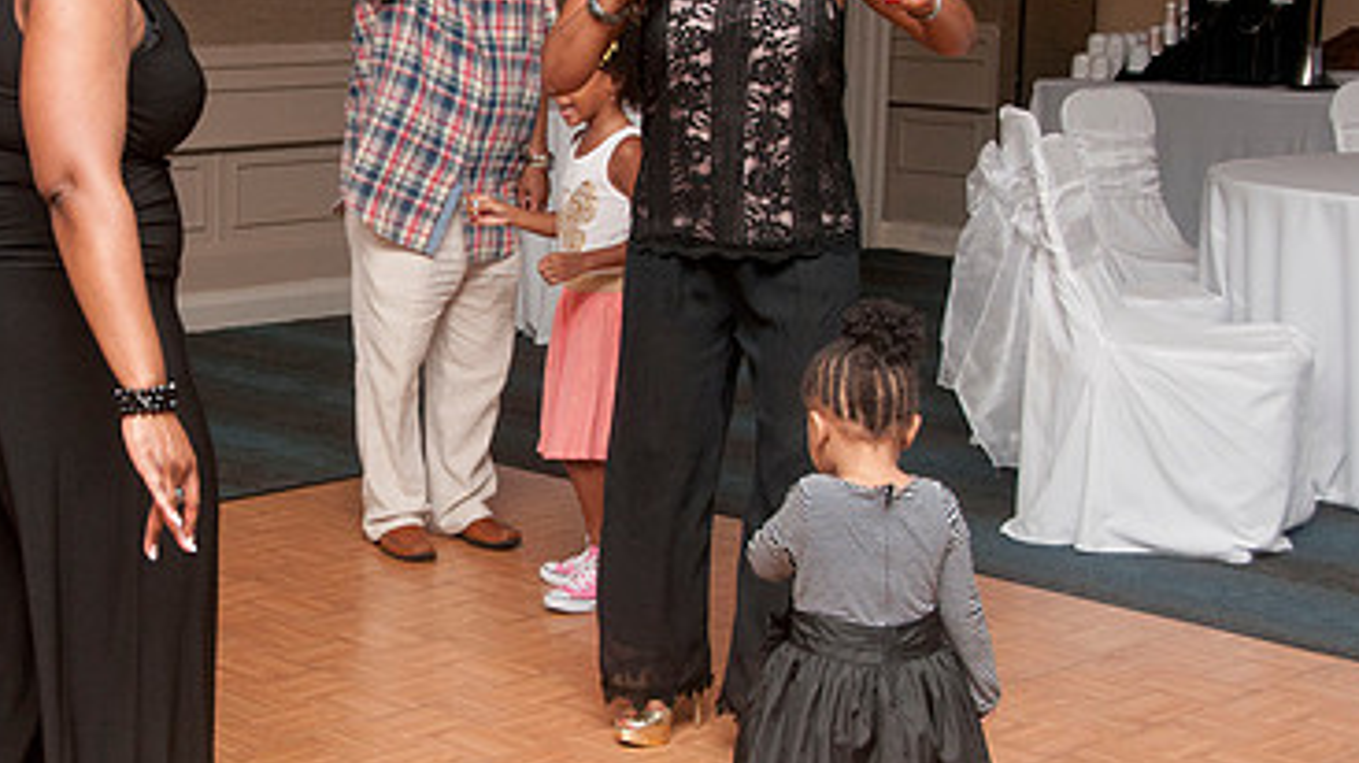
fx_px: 2593
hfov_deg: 29.0
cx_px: 352
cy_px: 339
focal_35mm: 72
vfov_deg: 16.7
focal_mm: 29
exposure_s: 1/125
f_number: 5.6
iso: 400
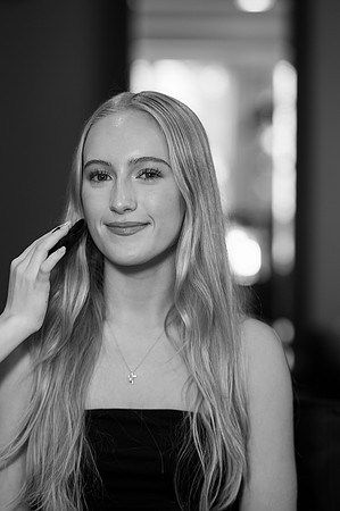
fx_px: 1491
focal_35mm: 105
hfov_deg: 13.0
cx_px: 170
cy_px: 256
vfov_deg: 19.5
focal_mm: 105
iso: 400
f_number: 2.8
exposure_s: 1/160
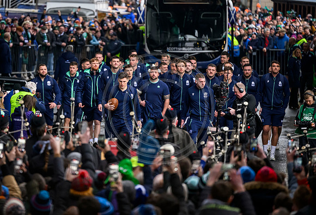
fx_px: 2419
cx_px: 126
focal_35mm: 274
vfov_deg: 5.1
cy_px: 91
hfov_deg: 7.5
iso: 3200
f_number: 2.8
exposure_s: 1/2000
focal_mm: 200
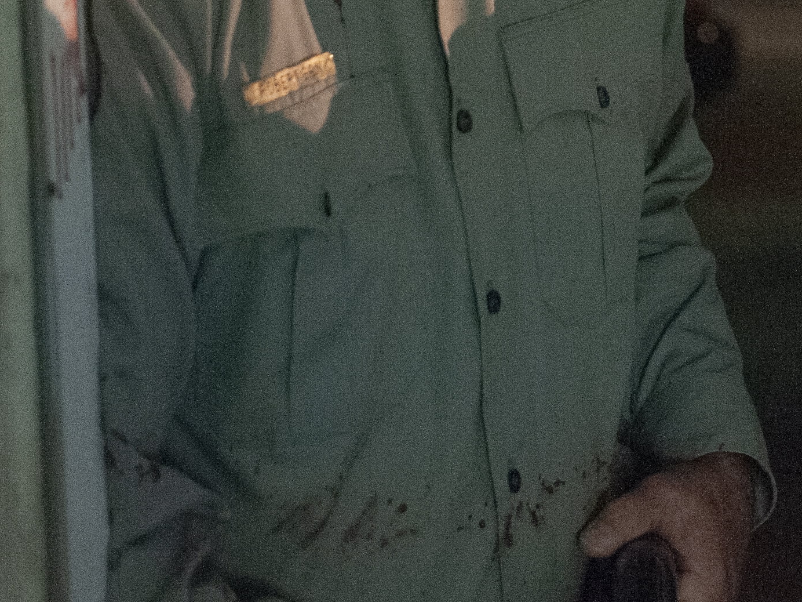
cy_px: -172
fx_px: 3081
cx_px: 1121
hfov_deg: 14.1
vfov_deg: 10.9
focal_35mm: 133
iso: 5000
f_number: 3.5
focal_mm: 45
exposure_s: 1/160
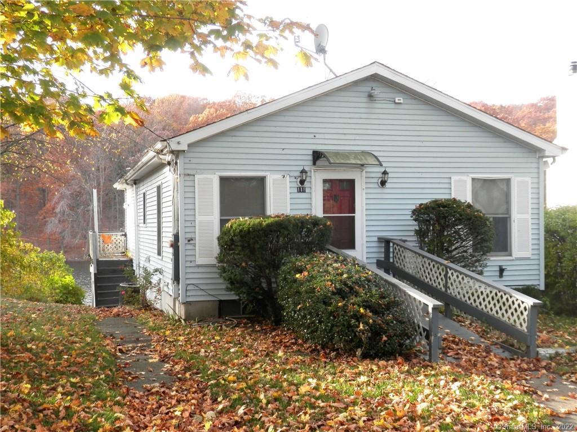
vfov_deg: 32.2
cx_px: 288
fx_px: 750
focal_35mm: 45
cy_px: 216
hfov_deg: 42.1
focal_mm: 8
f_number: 3.8
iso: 80
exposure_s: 1/80
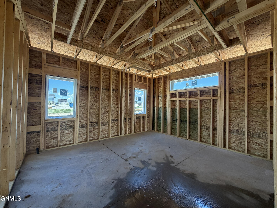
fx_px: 112
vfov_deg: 85.7
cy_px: 104
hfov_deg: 102.1
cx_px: 138
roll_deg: -1.1
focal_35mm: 14
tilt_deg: +1.3
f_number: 2.2
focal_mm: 2.22
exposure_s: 1/121
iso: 200
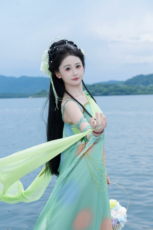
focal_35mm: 74
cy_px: 115
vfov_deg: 27.3
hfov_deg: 18.4
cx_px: 76
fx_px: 472
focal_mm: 74
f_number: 6.3
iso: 200
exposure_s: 1/250
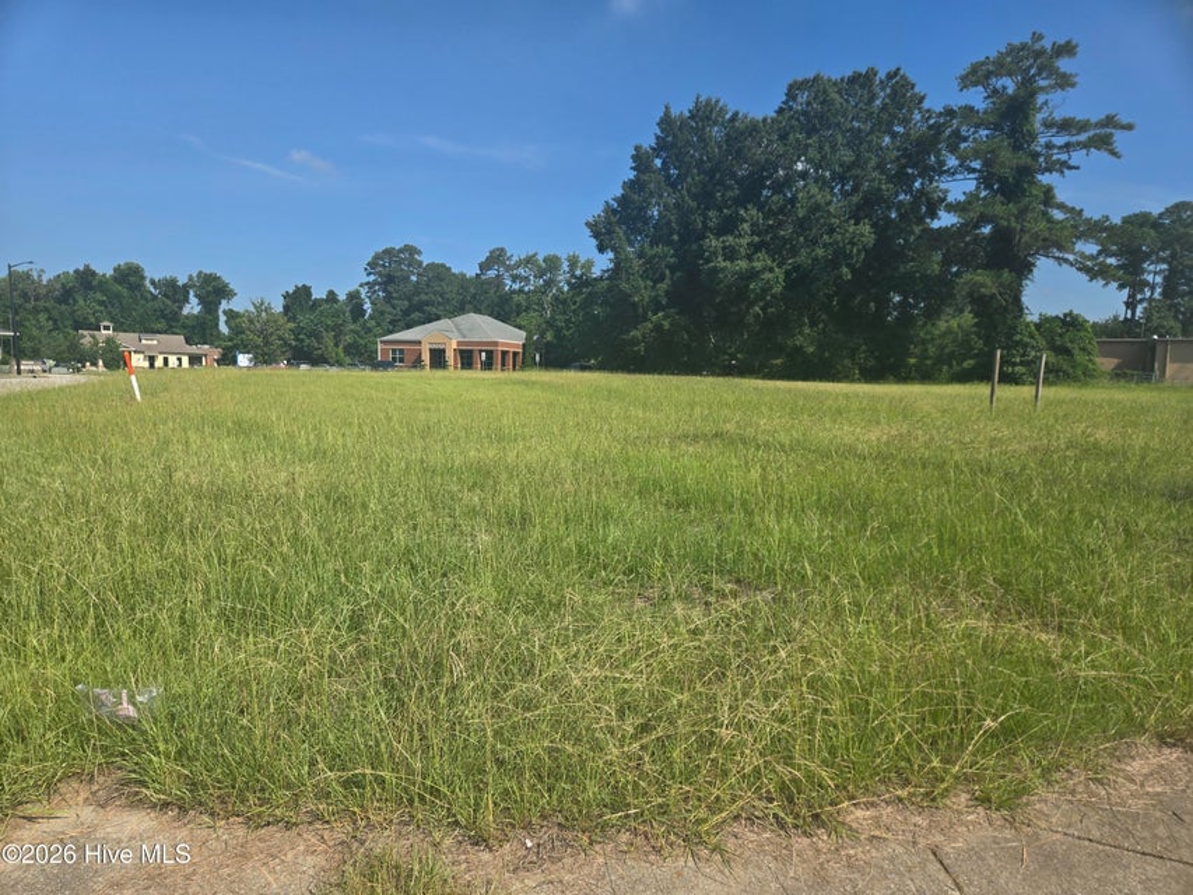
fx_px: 793
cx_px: 596
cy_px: 448
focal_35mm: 23
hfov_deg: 73.9
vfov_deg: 58.9
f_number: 1.8
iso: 40
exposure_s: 1/2921
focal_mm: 5.4
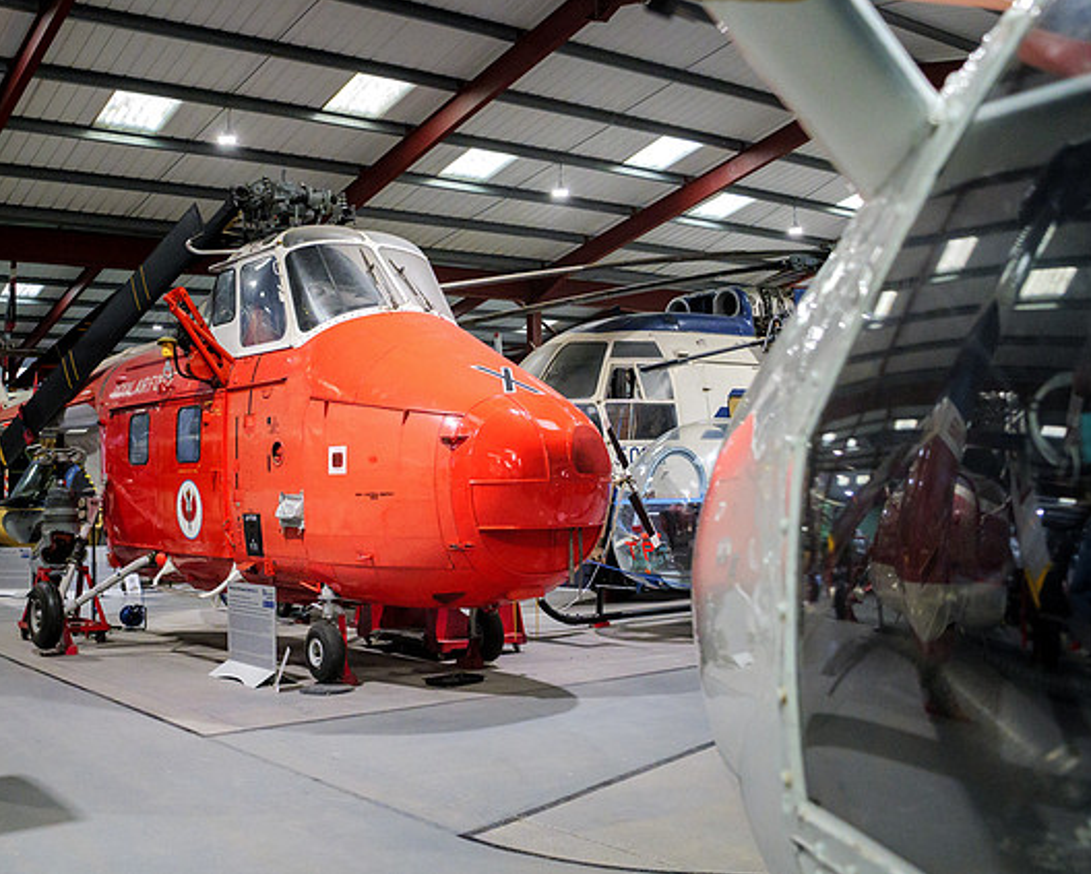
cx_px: 424
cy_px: 408
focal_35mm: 39
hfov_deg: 46.5
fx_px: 1260
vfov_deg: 38.2
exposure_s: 1/60
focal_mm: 15
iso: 2000
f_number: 3.3
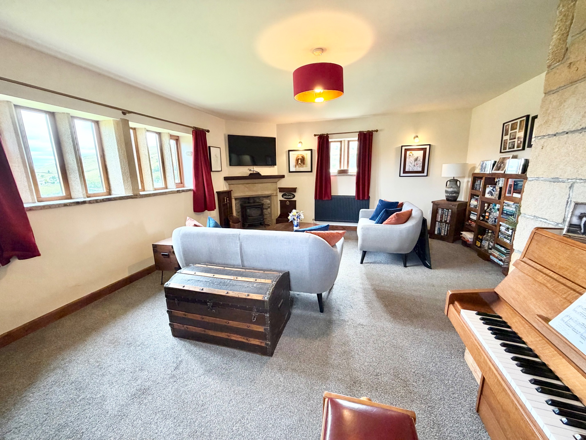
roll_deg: +1.3
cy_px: 220
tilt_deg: -11.9
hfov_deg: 102.1
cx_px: 293
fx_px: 237
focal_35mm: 14
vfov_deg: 85.7
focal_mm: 2.22
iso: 250
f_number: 2.2
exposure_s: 1/50
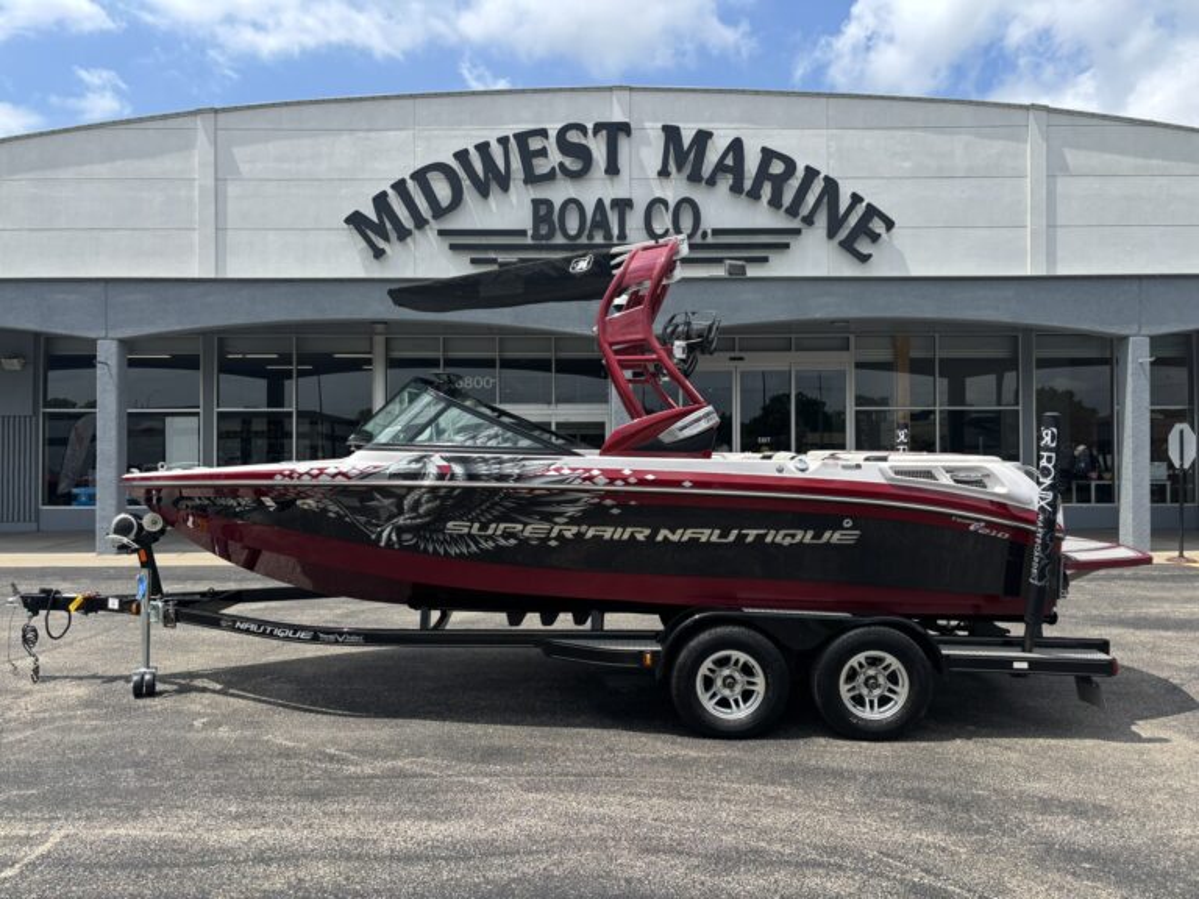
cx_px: 600
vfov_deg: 53.1
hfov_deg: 67.3
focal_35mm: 26
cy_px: 450
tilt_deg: +0.5
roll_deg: +0.3
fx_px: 901
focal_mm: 5.96
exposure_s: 1/2778
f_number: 1.6
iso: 50
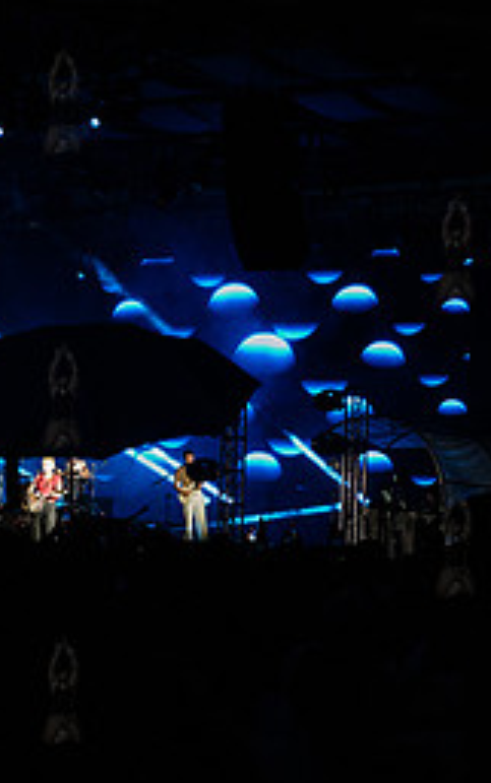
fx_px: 2394
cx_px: 61
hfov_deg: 11.6
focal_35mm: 112
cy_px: 395
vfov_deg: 18.6
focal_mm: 48
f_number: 3.5
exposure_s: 1/400
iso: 6400
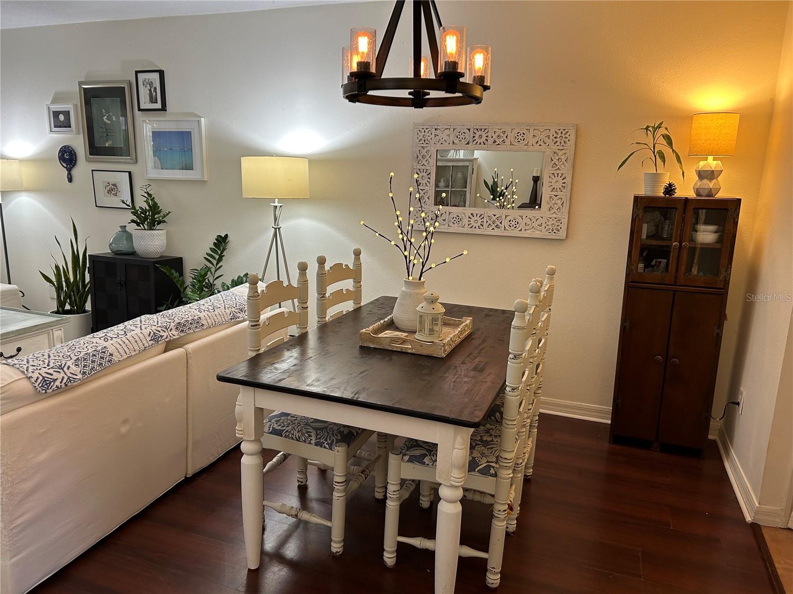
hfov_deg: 67.3
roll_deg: -1.5
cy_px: 297
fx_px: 596
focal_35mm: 26
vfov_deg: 53.1
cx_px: 396
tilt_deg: -12.0
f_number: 1.5
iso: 100
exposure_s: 1/60
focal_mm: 5.7
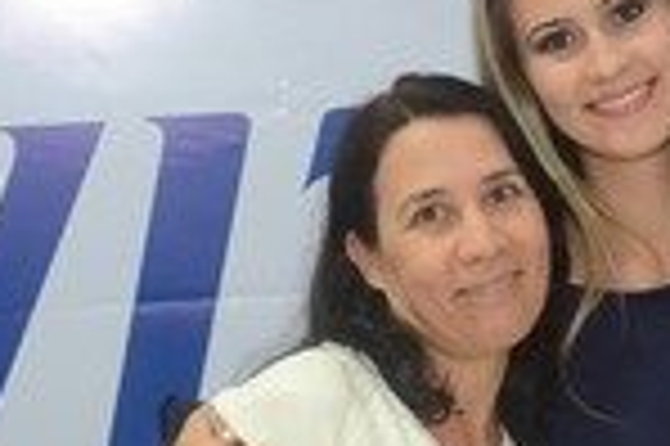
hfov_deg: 14.2
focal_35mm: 141
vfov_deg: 9.7
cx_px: 769
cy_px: 356
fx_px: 2612
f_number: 4
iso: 1600
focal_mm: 31
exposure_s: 1/80
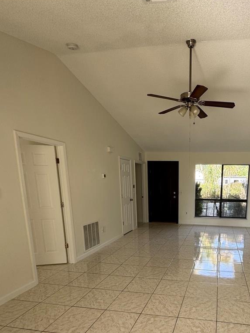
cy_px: 221
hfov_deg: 57.8
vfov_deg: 74.1
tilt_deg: -10.0
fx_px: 212
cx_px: 189
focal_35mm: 22
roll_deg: -0.4
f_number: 2.2
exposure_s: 1/106
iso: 40
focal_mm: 2.22
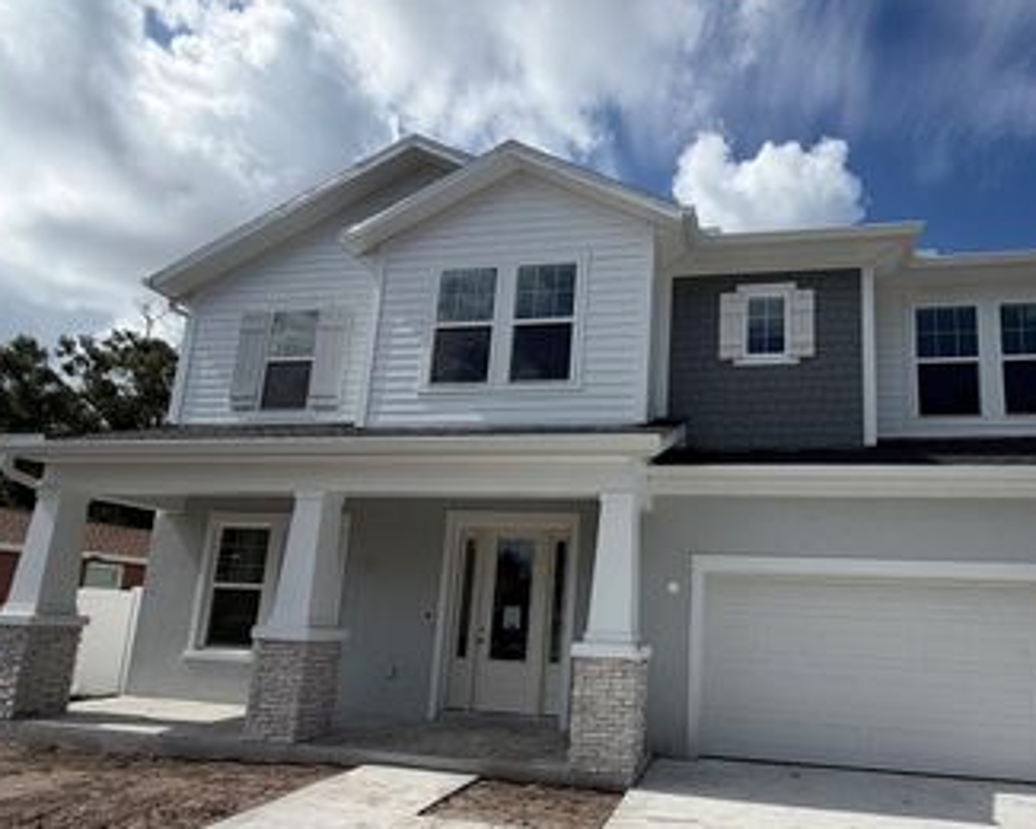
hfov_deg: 76.1
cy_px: 509
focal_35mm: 21
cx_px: 653
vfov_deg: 64.7
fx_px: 644
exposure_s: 1/1572
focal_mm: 2.22
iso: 20
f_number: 2.2
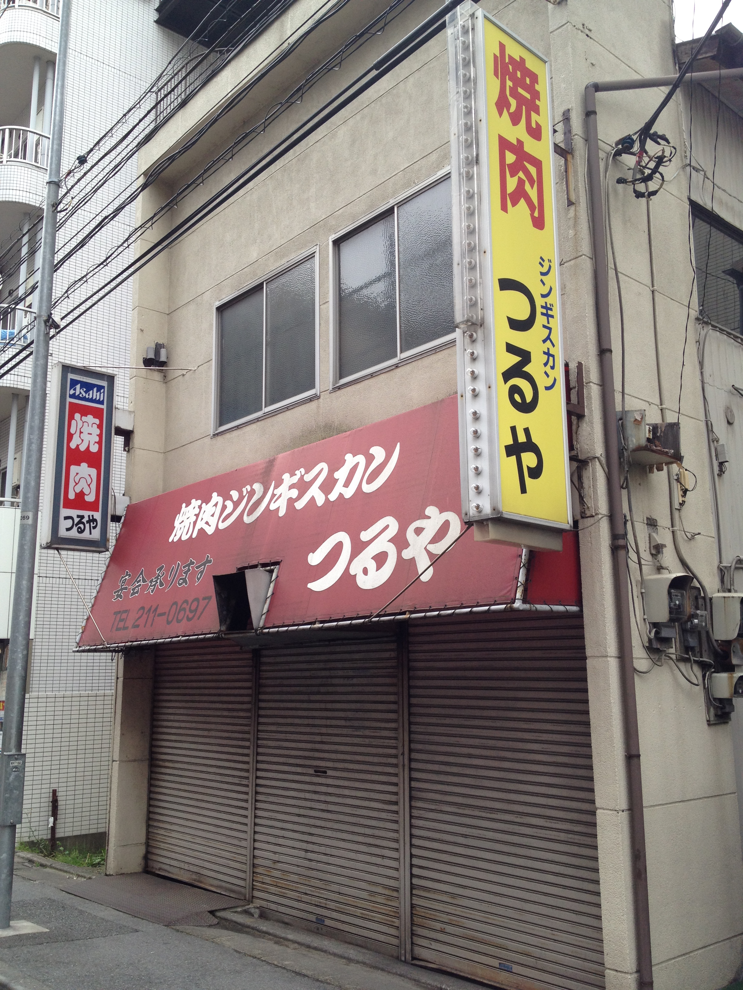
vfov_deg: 52.6
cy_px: 495
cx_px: 372
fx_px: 1002
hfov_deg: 40.7
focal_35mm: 35
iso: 64
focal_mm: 4.28
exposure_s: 1/284
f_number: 2.4
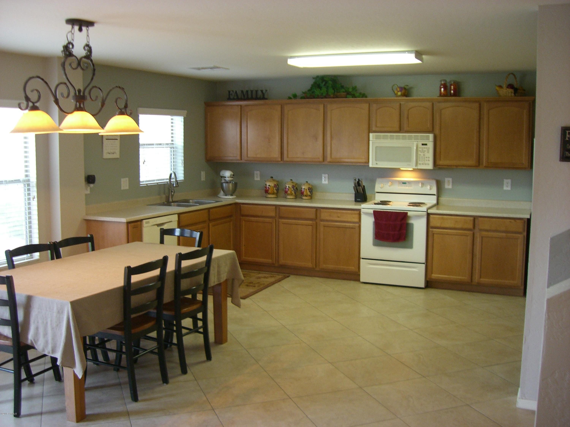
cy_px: 214
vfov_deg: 37.7
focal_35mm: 38
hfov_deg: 49.0
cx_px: 285
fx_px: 626
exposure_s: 1/15
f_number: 2.7
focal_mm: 6.2
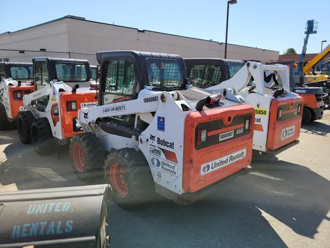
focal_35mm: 26
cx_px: 165
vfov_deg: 53.1
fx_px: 248
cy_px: 124
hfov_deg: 67.3
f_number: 1.8
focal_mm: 5.4
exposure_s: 1/2140
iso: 40
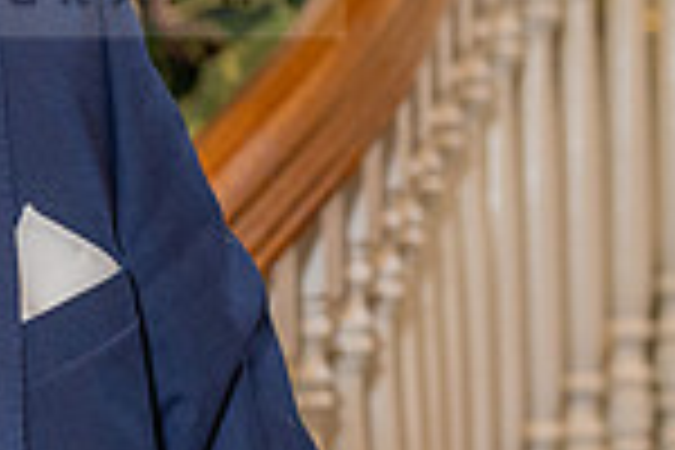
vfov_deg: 4.3
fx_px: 6056
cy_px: 36
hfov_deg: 6.3
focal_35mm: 323
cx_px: -287
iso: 1250
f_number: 4
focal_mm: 68
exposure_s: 1/200
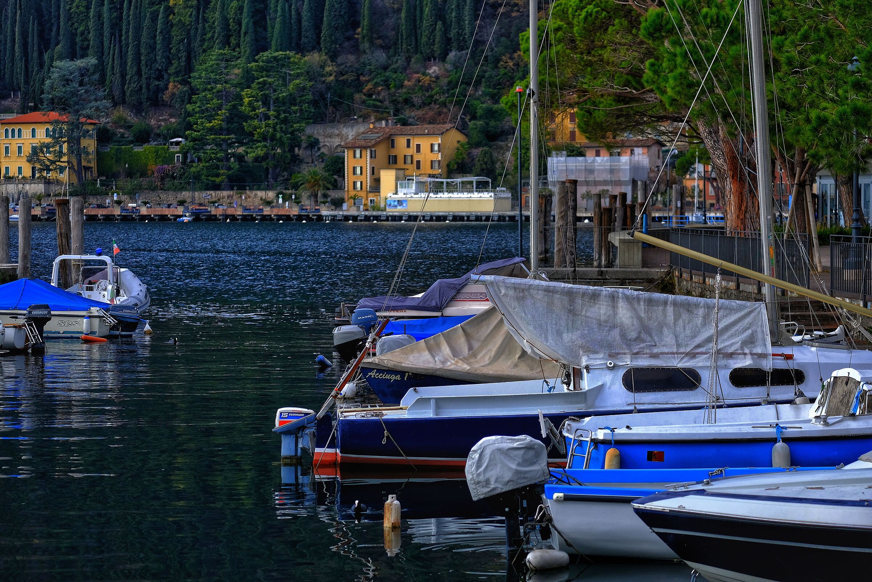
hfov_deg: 21.2
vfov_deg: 14.3
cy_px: 291
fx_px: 2325
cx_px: 436
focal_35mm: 96
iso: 640
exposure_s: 1/2000
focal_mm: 63.8
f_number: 3.6
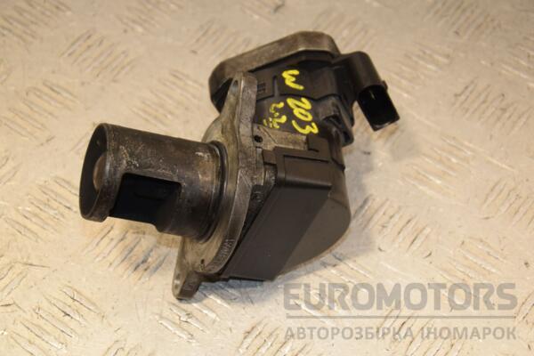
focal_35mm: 105
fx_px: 1557
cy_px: 178
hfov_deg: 19.5
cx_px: 267
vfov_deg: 13.0
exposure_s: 1/200
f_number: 7.1
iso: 800
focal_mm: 70
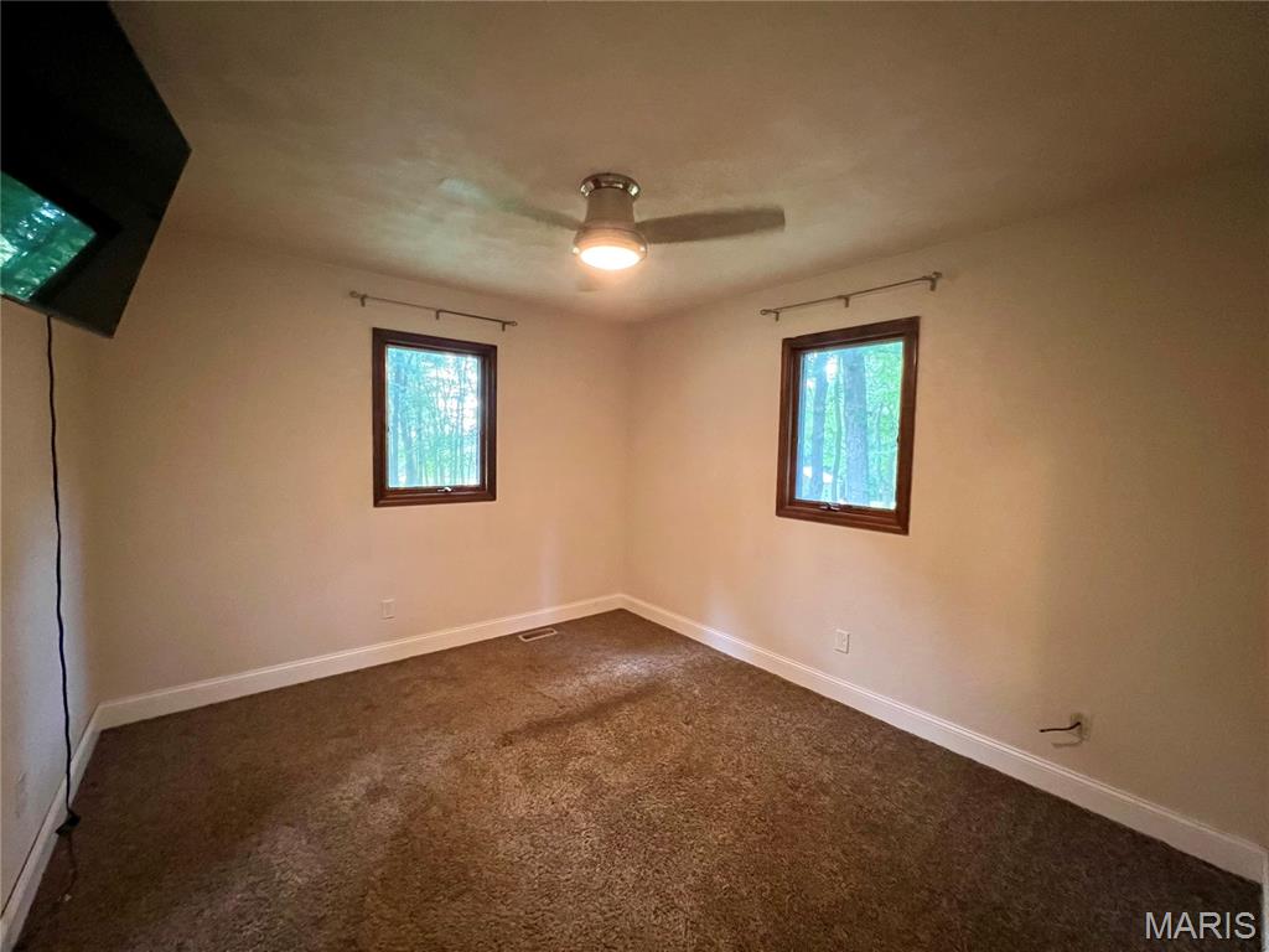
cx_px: 634
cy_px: 476
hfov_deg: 106.2
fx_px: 477
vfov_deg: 89.9
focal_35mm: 13
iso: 1000
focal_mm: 1.57
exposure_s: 1/60
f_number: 1.8
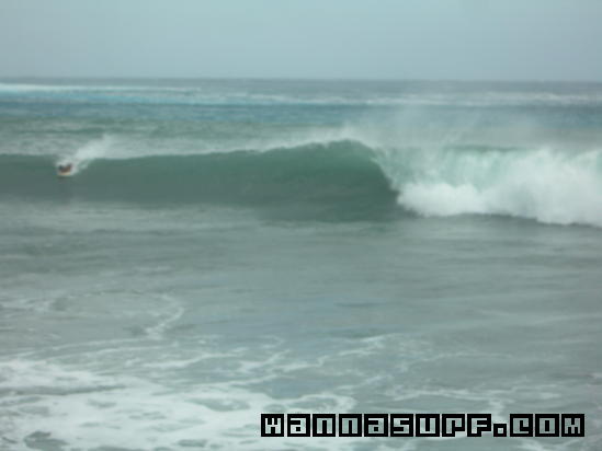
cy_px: 226
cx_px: 301
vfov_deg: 13.0
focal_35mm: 114
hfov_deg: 17.3
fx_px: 1983
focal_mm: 23.4
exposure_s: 1/144
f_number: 8.2
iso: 50
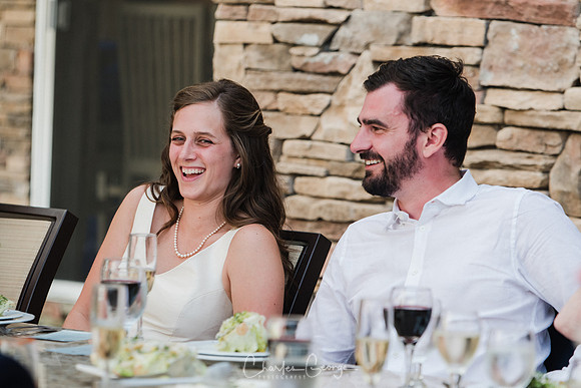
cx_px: 290
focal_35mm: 225
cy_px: 194
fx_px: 3632
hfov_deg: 9.1
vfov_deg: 6.1
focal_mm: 150
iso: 400
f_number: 3.2
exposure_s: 1/125
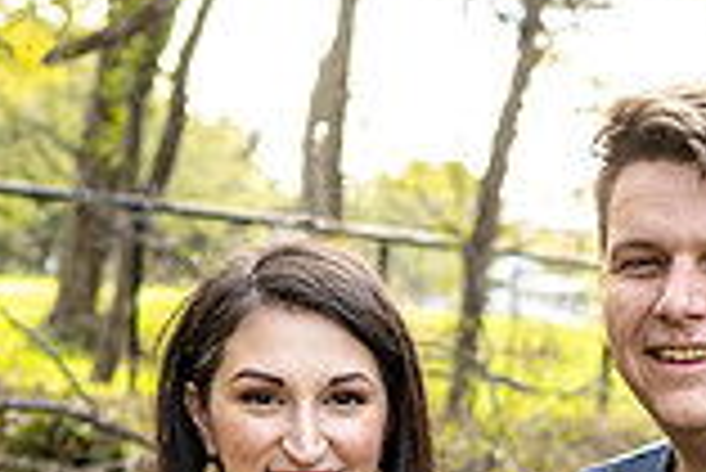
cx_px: 571
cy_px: 834
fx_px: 2532
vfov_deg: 10.1
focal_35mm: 129
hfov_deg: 15.8
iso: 160
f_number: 3.2
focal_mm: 35
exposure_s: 1/125
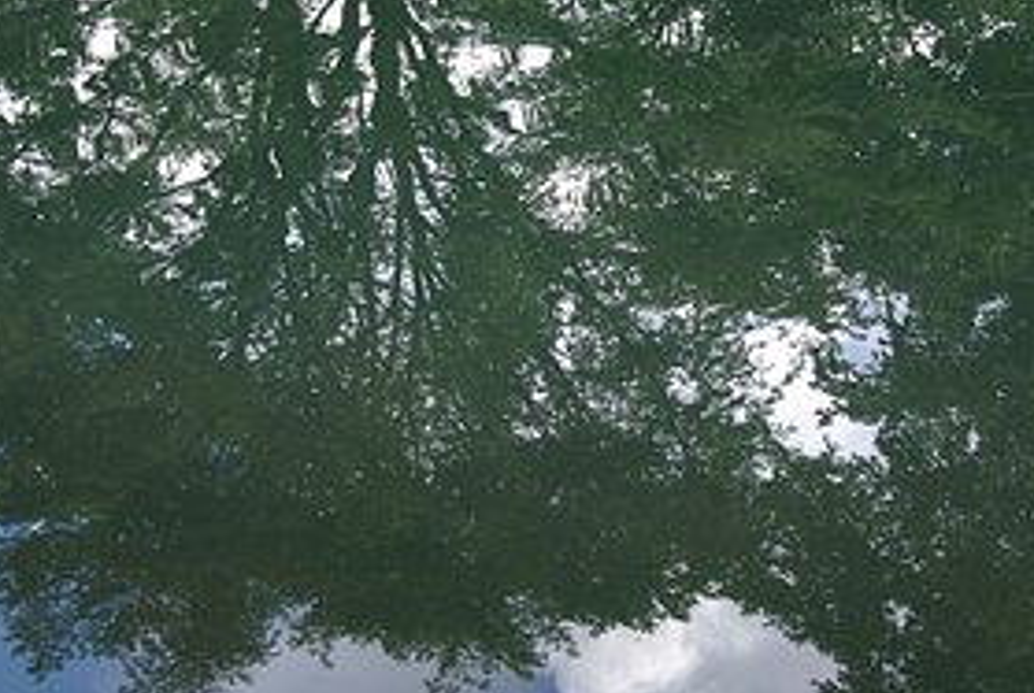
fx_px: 1899
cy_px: 296
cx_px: 508
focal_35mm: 66
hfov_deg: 30.5
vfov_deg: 20.7
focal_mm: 24
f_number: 5
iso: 200
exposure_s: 1/80
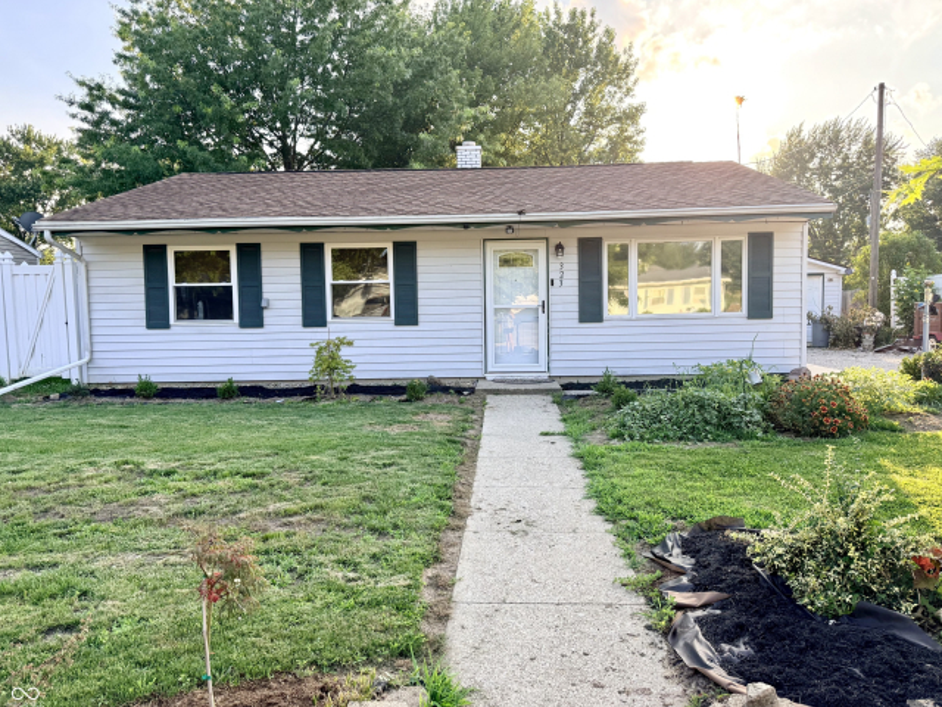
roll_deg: +1.4
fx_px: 680
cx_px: 488
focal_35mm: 25
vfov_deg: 54.9
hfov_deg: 69.4
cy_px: 348
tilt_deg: -2.4
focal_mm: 6.76
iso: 100
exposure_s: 1/967
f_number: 1.78
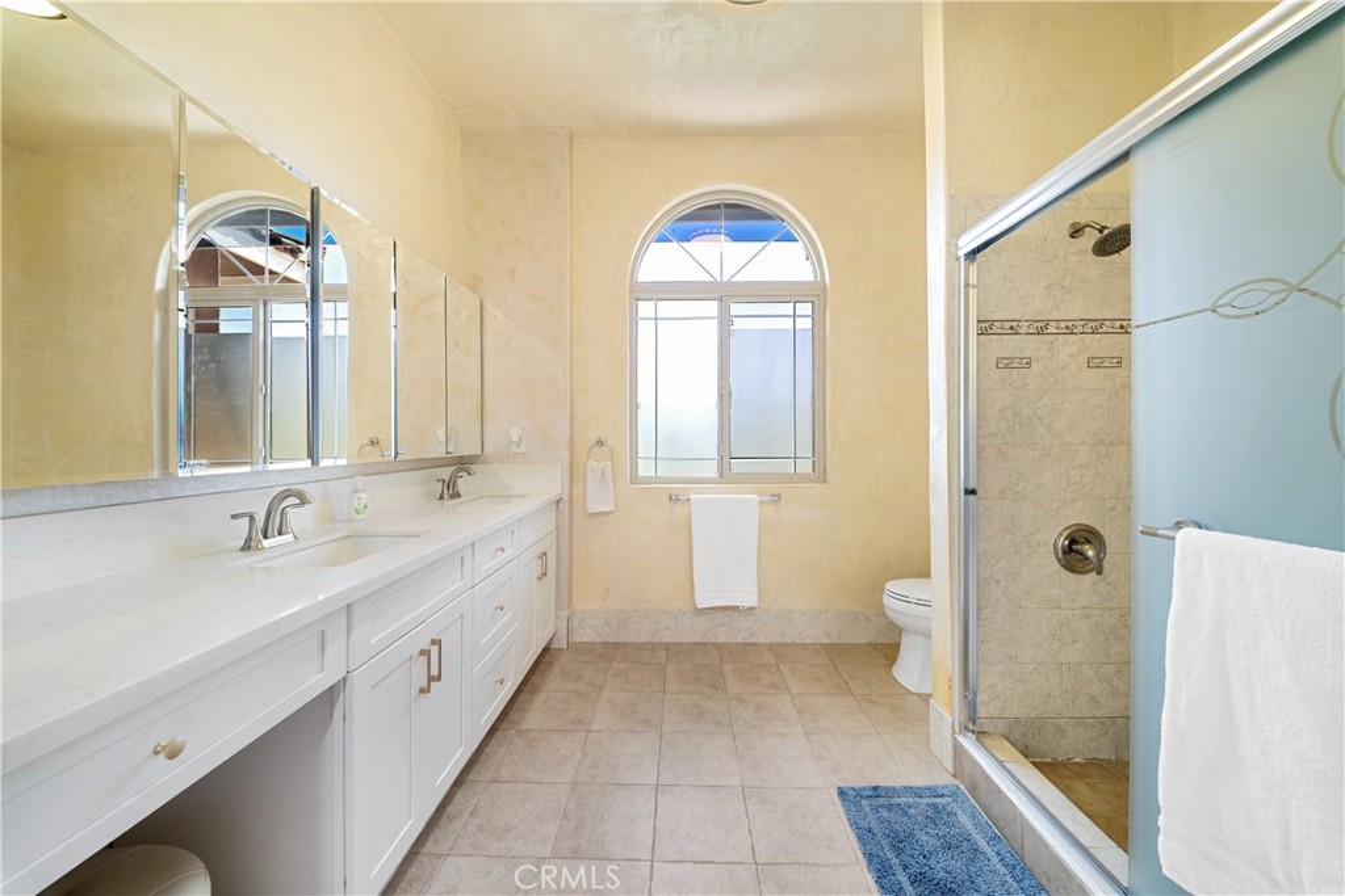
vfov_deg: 90.0
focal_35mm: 12
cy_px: 448
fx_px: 448
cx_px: 672
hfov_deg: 112.6
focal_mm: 12
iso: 80
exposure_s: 3.2
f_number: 8
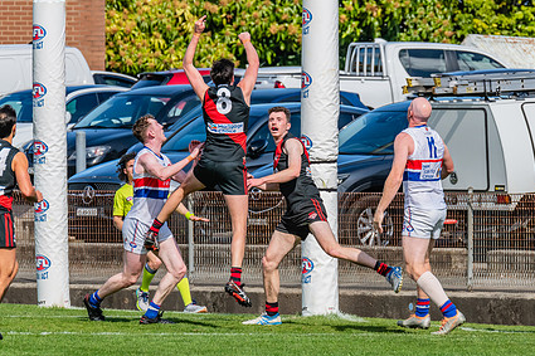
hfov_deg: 4.0
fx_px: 7710
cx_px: 315
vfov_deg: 2.6
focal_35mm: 519
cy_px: 153
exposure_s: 1/1600
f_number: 11
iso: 800
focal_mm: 380
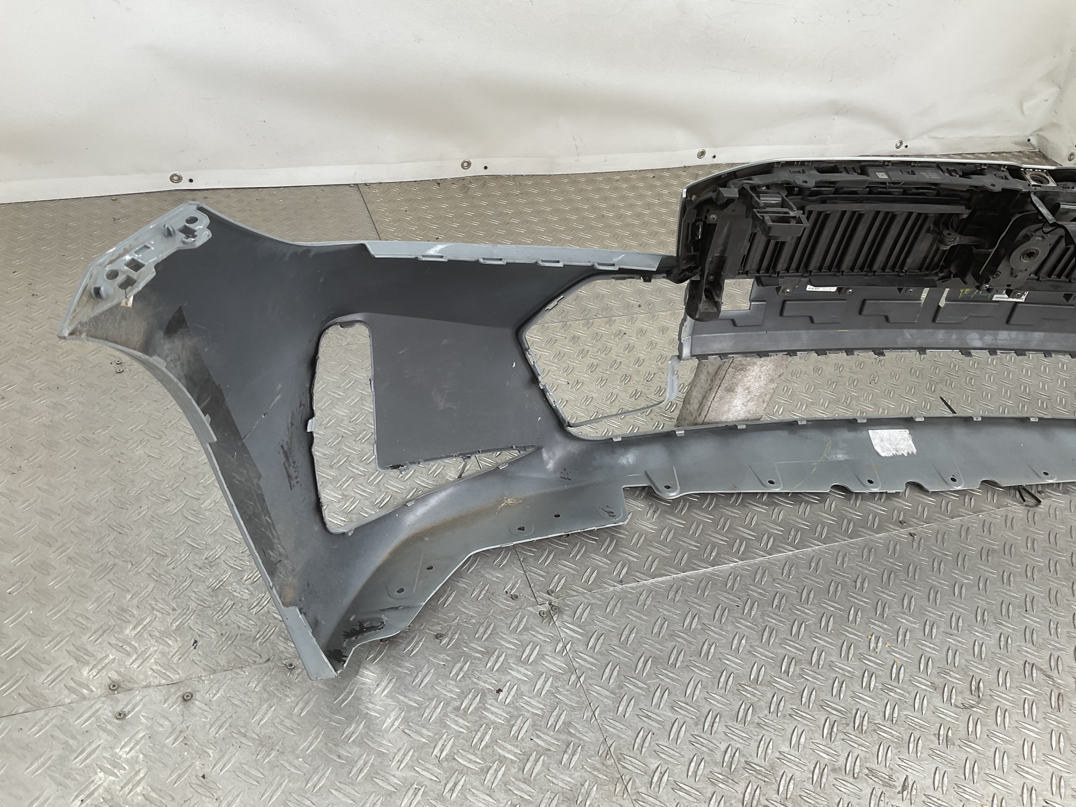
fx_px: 901
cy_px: 404
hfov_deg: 61.7
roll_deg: -10.9
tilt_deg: -38.8
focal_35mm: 29
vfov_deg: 48.2
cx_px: 538
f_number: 1.8
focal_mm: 3
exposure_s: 1/116
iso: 16
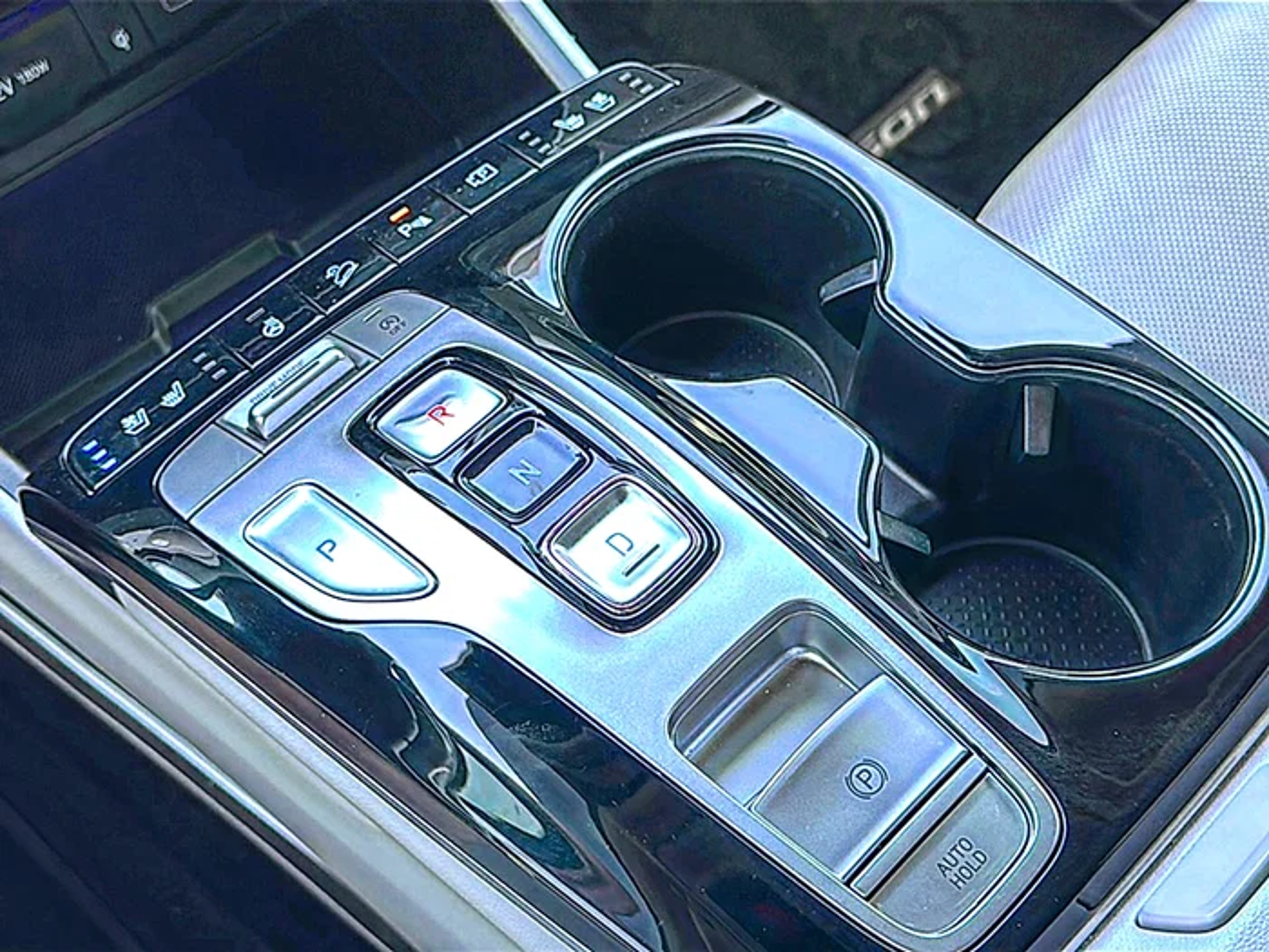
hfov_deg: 46.8
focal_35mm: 40
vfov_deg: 36.0
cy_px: 476
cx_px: 634
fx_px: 1466
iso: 50
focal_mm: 6.86
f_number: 1.78
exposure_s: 1/63
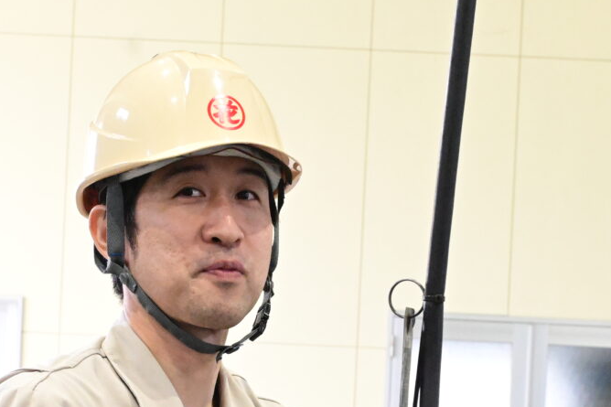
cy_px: 449
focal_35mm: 115
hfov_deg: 17.8
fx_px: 1951
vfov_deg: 11.7
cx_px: 244
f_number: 6.3
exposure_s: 1/125
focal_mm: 40
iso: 10000
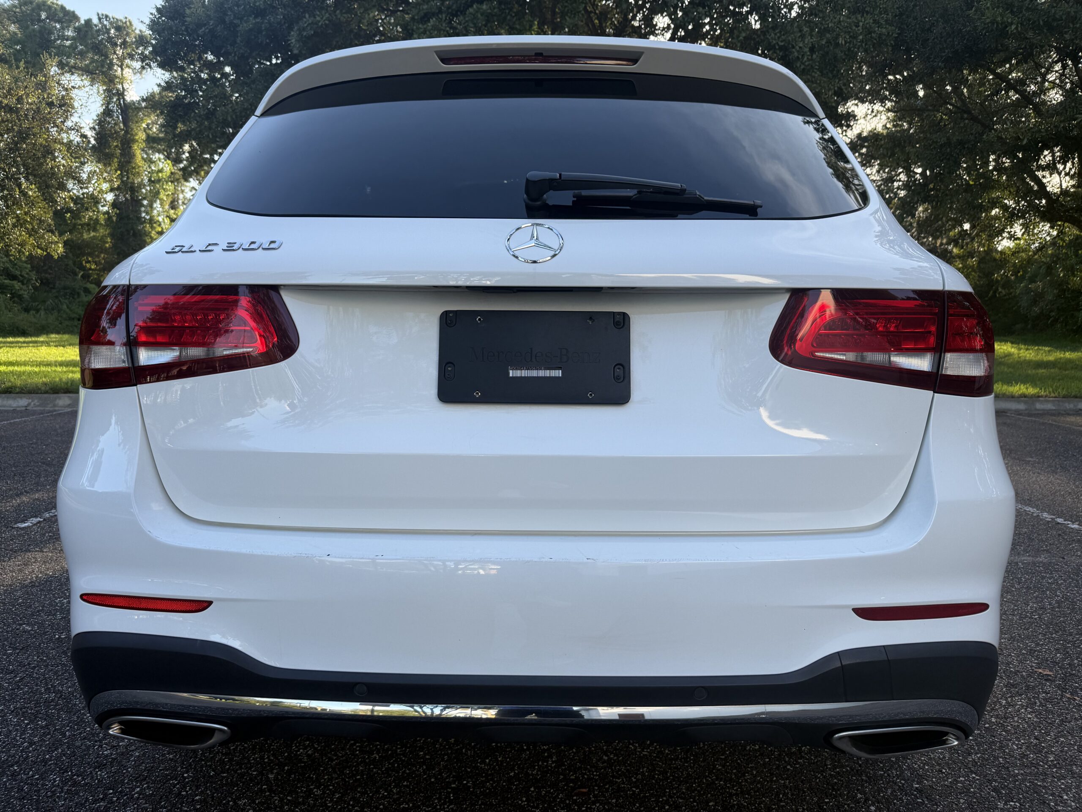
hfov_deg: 71.6
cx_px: 541
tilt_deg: -6.1
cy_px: 406
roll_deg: -0.5
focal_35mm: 24
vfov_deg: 56.8
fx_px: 750
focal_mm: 6.76
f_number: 1.78
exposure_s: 1/822
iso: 80
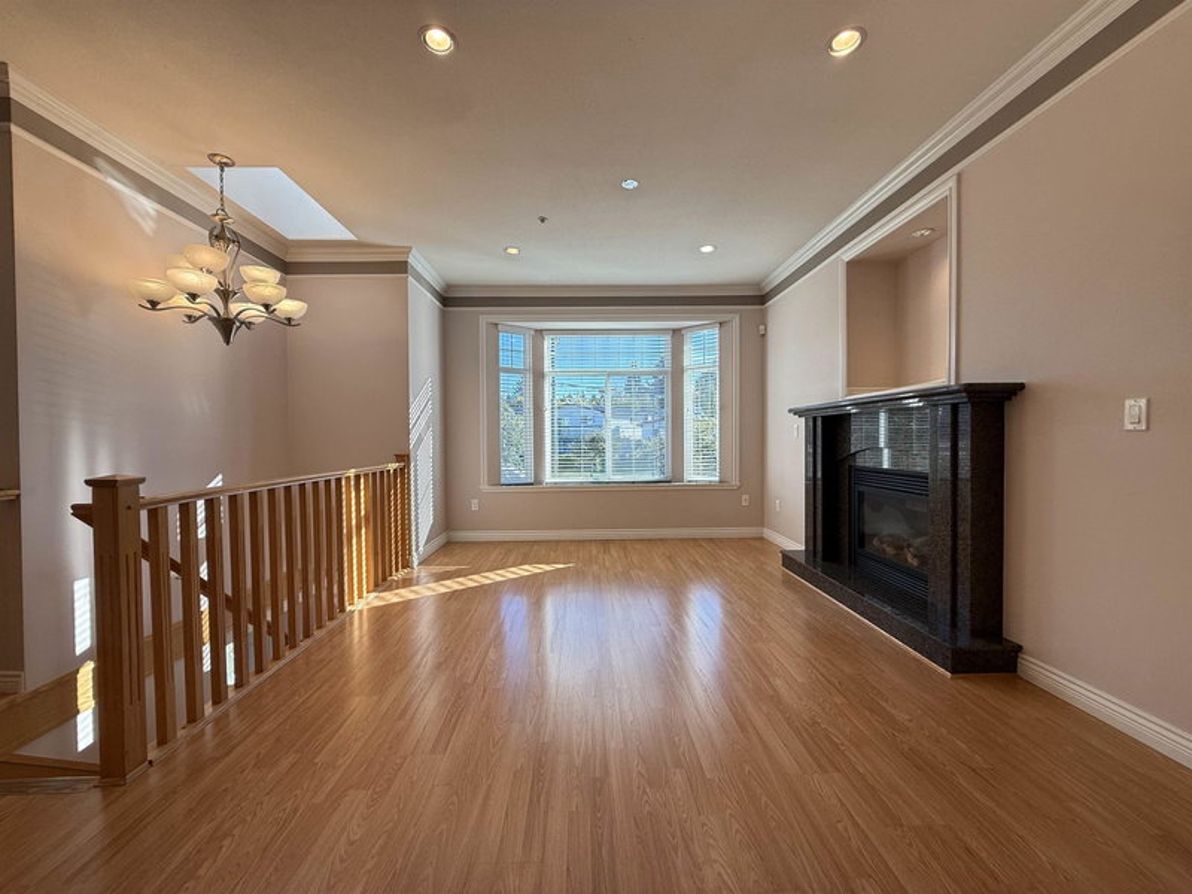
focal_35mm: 14
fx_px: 482
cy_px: 447
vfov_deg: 85.7
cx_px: 596
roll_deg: +0.3
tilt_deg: -1.8
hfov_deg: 102.1
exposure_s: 1/226
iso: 64
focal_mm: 2.22
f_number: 2.2
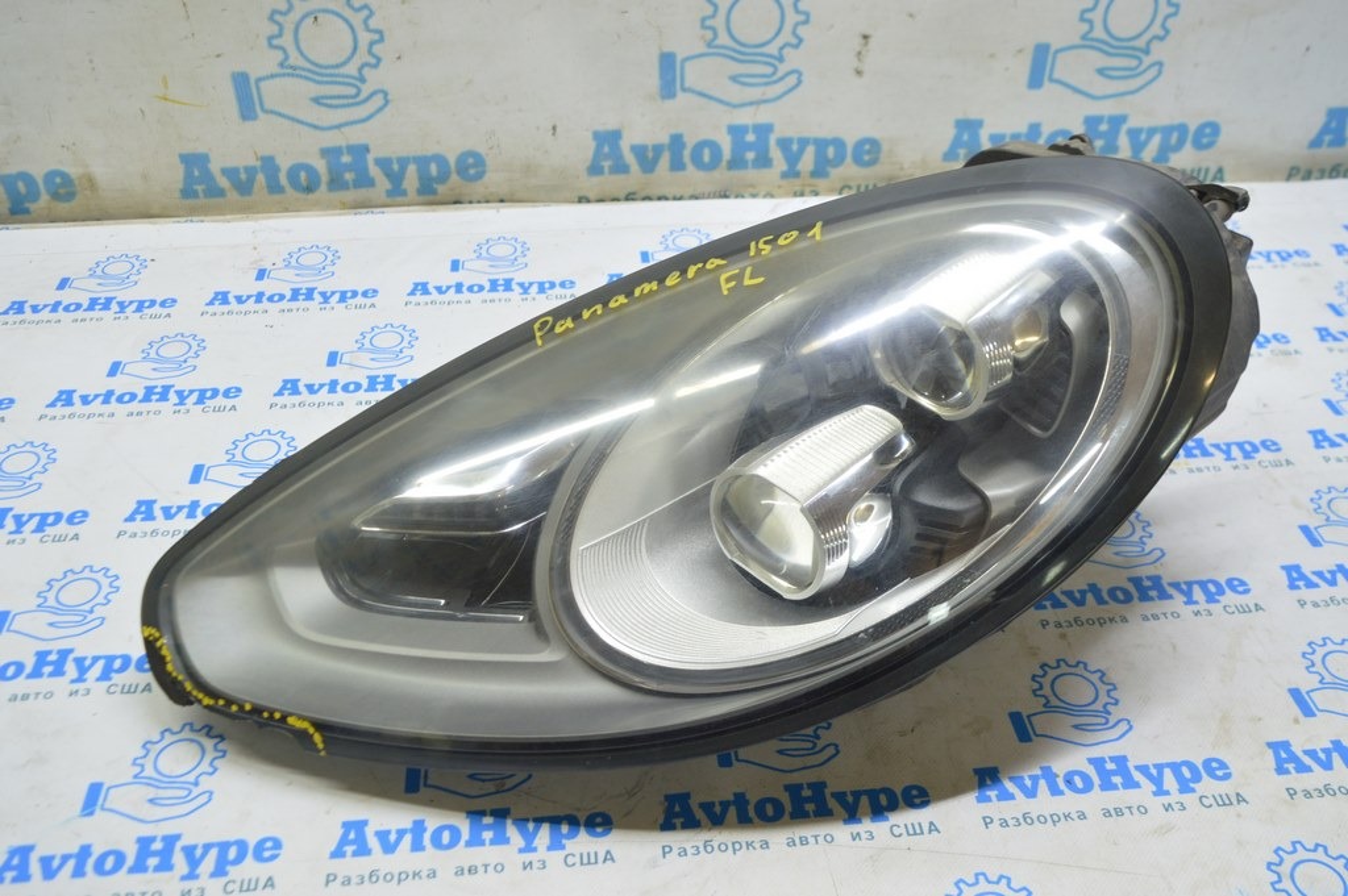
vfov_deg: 38.3
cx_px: 674
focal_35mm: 34
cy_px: 448
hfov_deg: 55.1
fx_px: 1291
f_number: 5.6
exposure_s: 1/20
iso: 400
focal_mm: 23
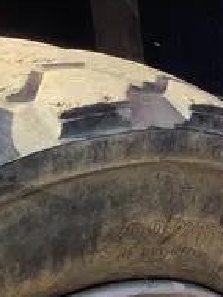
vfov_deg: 19.1
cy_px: 31
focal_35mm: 101
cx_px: 250
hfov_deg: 14.3
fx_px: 867
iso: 25
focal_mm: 4.25
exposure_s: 1/442
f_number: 1.8
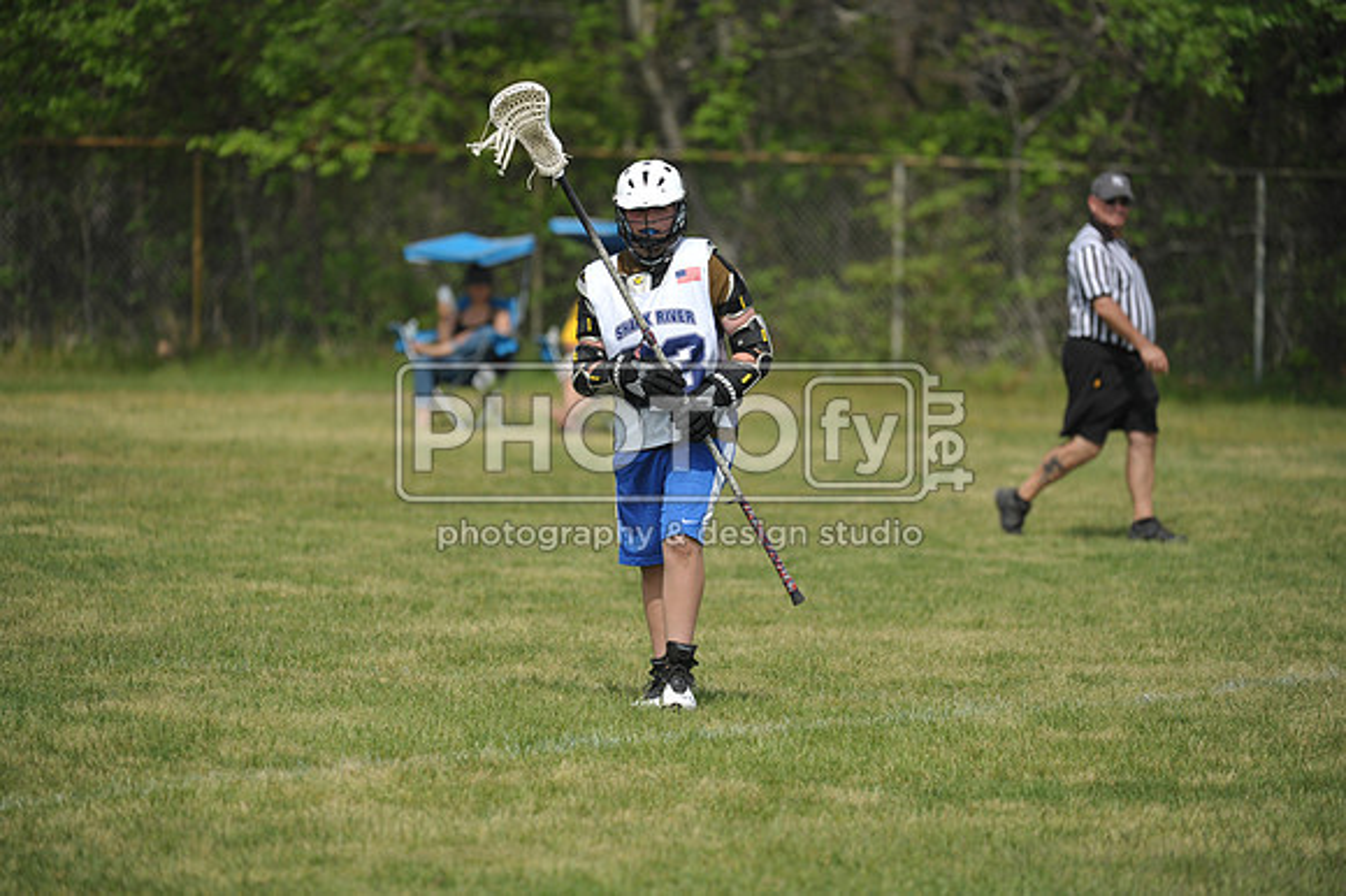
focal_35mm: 260
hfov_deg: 7.9
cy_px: 448
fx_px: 9715
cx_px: 673
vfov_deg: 5.3
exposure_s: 1/4000
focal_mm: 260
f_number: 4
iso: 640
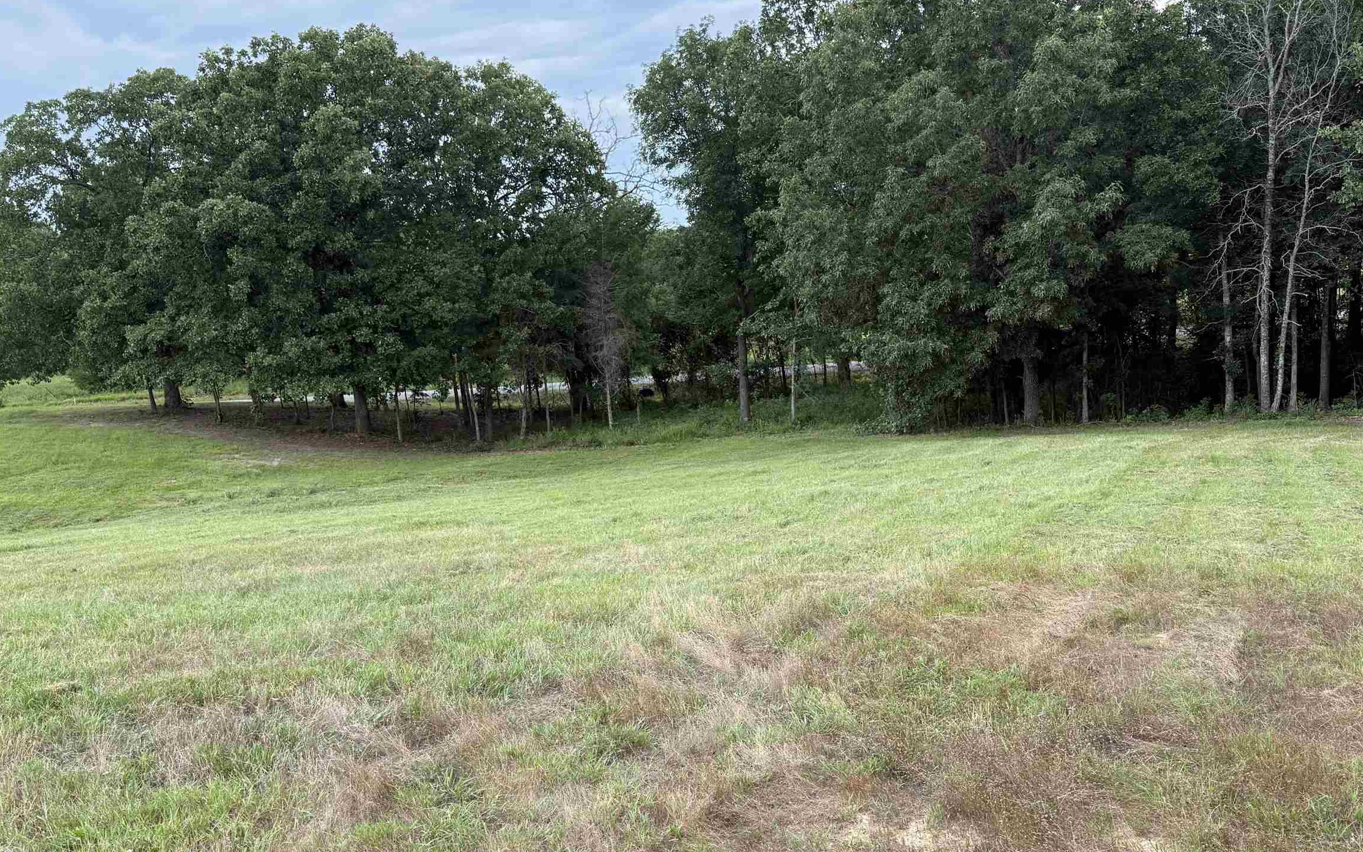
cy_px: 497
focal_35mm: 34
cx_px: 735
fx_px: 1263
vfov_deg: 37.2
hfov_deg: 56.6
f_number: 1.78
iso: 100
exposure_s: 1/1091
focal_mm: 6.76
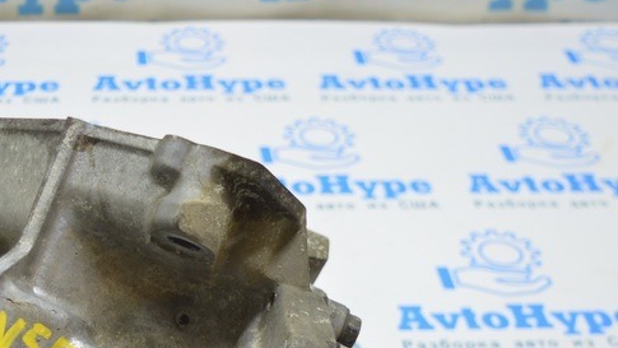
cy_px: 403
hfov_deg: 28.3
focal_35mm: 73
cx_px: 111
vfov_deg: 16.0
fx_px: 1196
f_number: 3.8
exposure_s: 1/50
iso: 400
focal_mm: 22
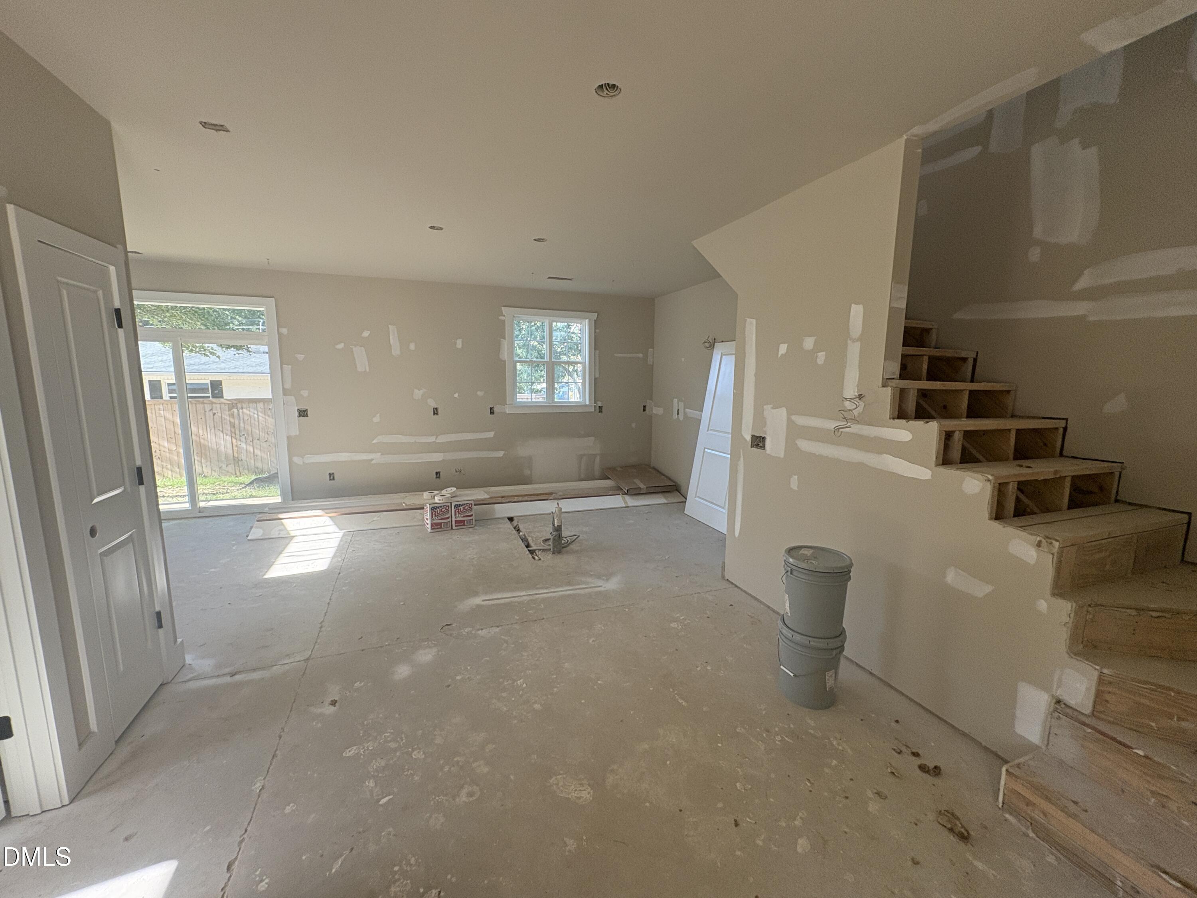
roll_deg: +0.3
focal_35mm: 14
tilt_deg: -7.1
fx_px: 484
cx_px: 598
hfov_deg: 102.1
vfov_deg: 85.7
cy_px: 449
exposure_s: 1/99
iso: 125
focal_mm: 2.22
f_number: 2.2
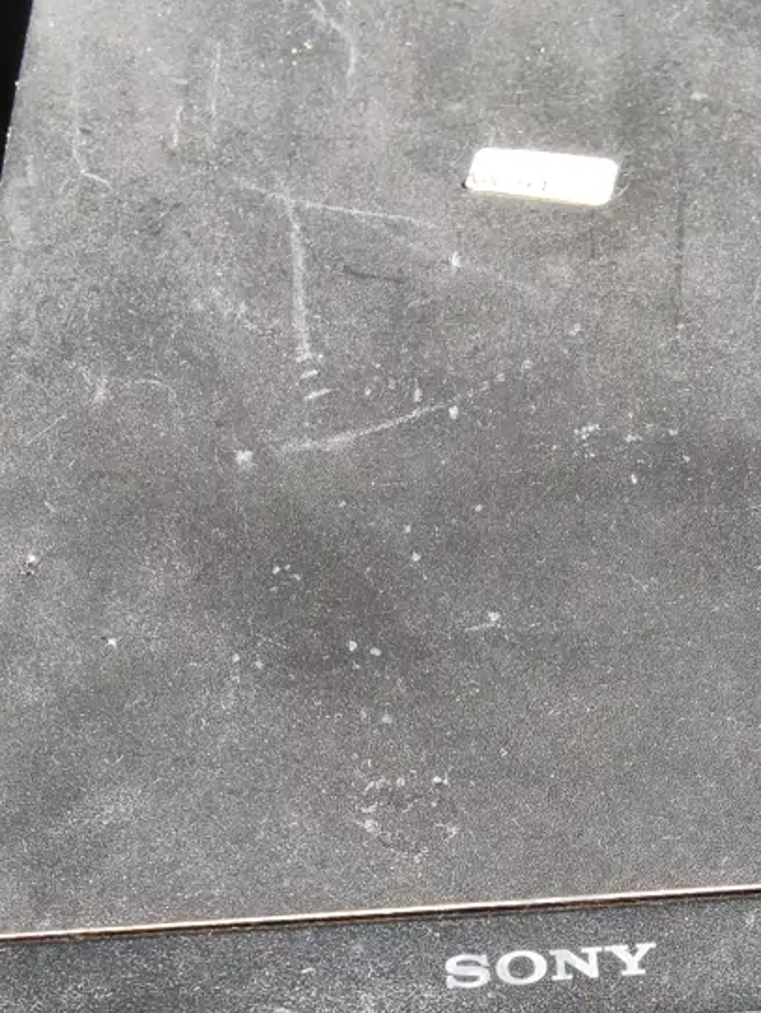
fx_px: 1494
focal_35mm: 51
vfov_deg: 35.2
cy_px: 916
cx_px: 538
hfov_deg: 28.3
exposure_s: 1/120
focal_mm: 2.87
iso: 32
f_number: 2
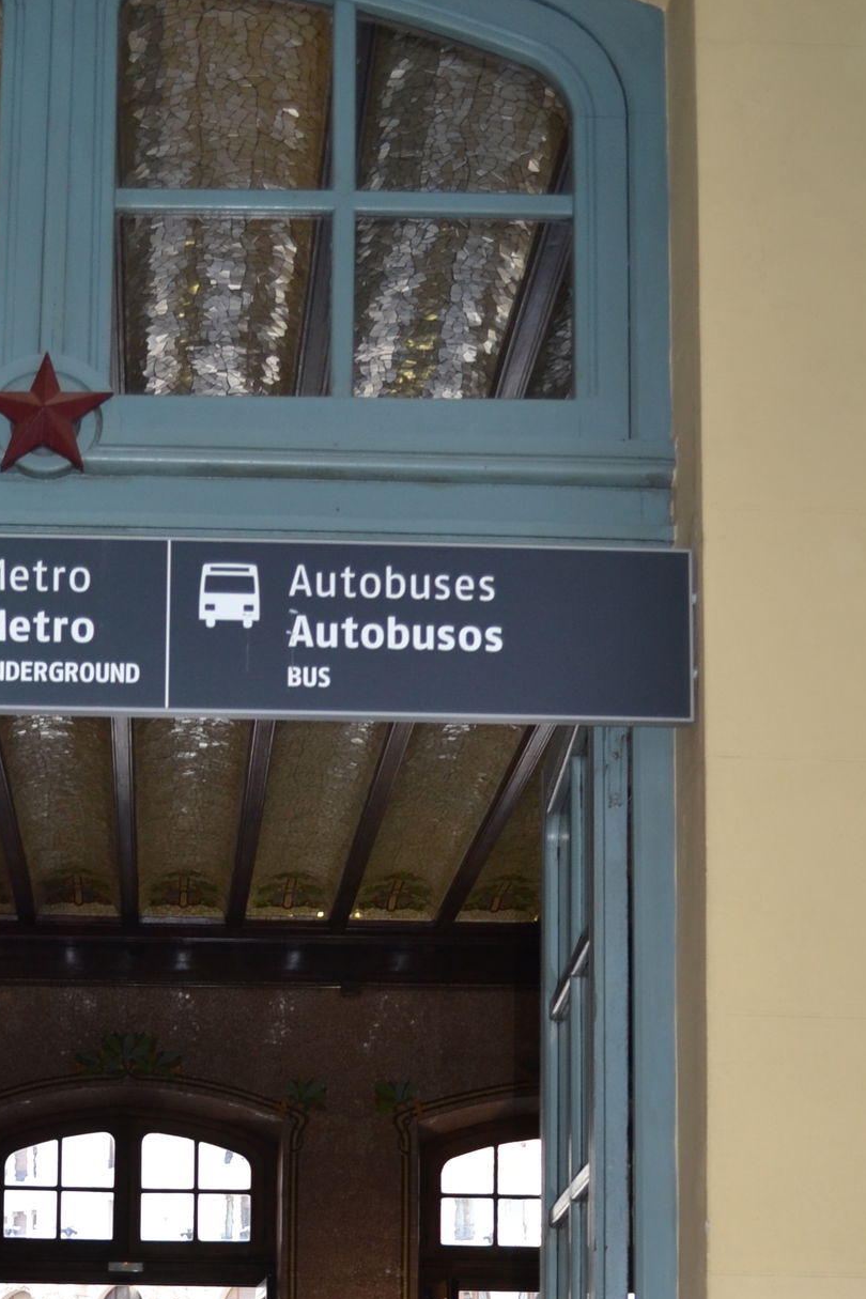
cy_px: 1313
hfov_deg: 21.0
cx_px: 196
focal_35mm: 64
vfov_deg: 29.3
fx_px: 2309
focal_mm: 18
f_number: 4
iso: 200
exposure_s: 1/125
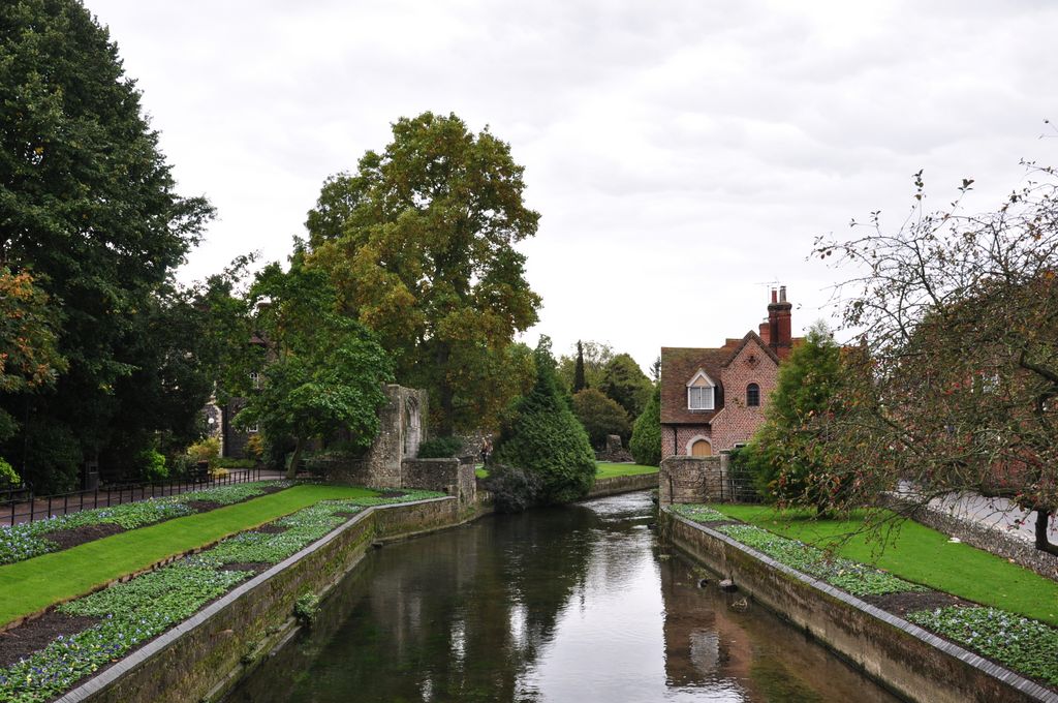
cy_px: 352
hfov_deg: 49.6
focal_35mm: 39
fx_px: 1145
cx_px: 529
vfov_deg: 34.1
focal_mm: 26
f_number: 8
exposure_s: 1/50
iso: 400
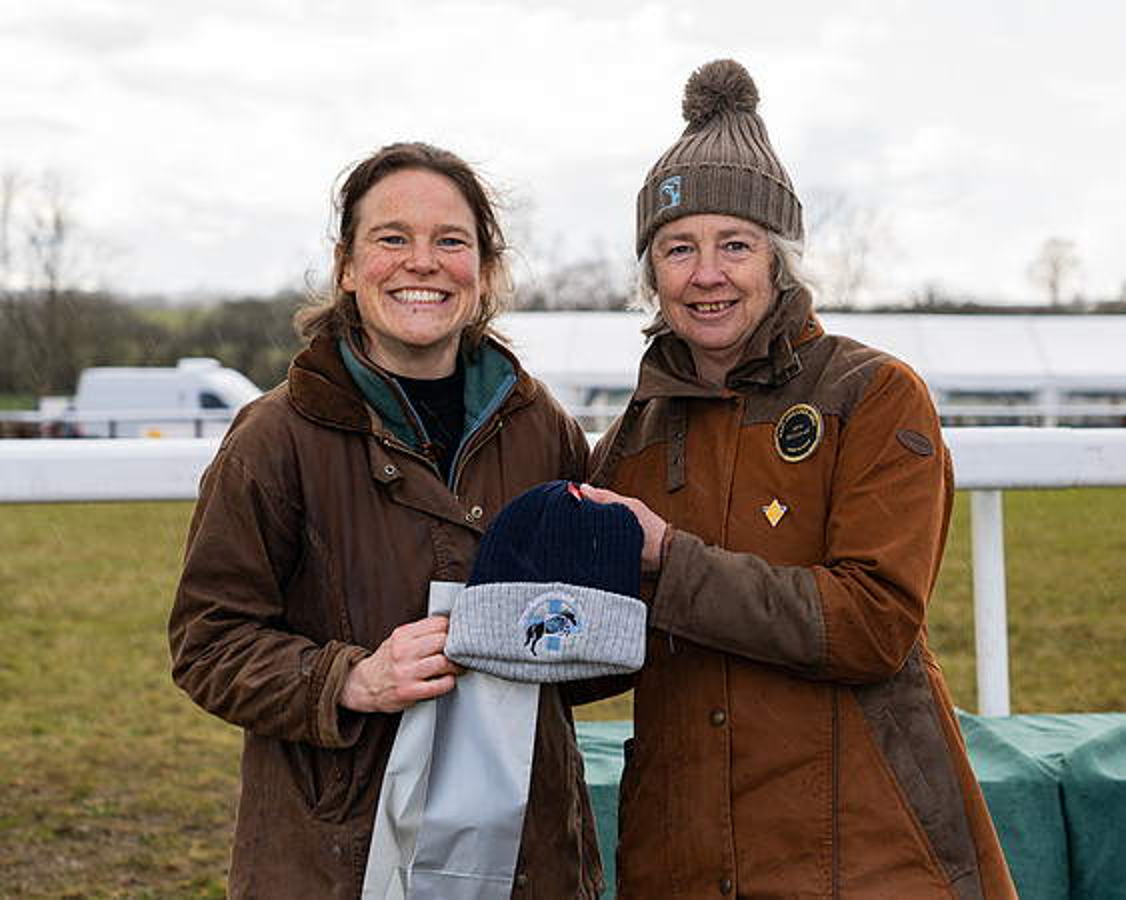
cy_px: 482
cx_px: 731
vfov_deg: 20.2
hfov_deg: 25.0
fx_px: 2527
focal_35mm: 76
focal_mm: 60
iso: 400
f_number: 5
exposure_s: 1/250
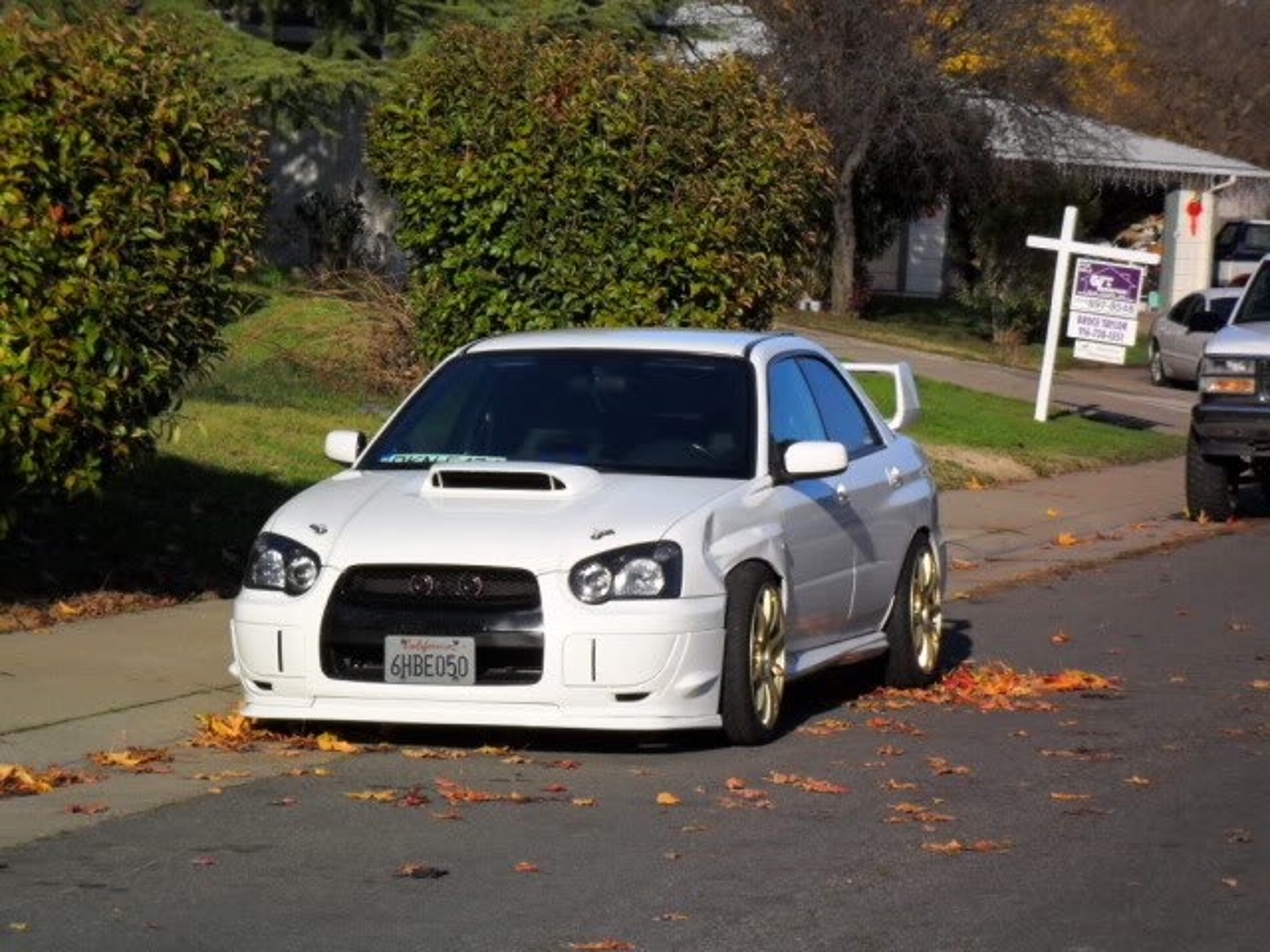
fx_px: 4953
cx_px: 635
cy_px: 476
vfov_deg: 11.0
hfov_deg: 14.6
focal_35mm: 135
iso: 100
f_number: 5.9
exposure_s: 1/750
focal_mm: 24.5
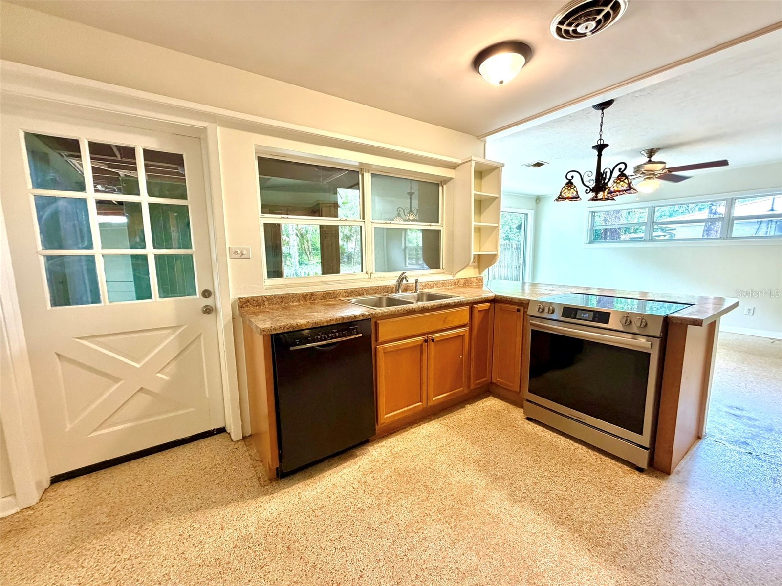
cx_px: 391
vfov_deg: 85.7
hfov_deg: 102.1
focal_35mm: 14
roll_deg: +1.8
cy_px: 293
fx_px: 316
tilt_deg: -7.7
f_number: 2.2
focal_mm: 2.22
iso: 400
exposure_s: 1/60
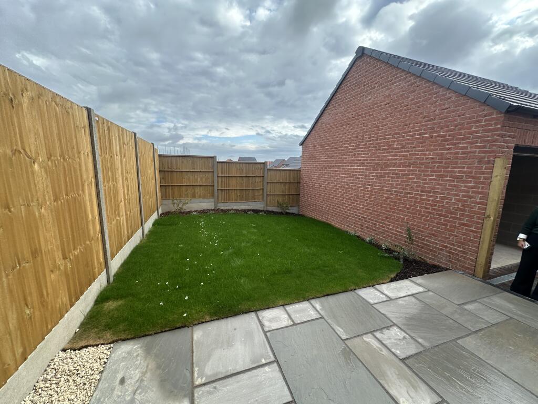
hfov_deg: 102.1
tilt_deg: -7.8
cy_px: 202
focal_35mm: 14
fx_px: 218
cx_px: 269
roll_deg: -2.0
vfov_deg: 85.7
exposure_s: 1/403
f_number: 2.2
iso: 40
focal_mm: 2.22
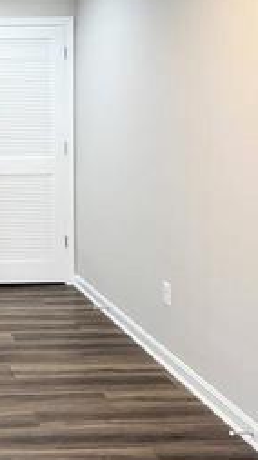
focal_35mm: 53
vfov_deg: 38.5
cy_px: 133
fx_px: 646
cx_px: -105
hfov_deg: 20.1
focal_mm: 2.22
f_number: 2.2
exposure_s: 1/30
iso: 115
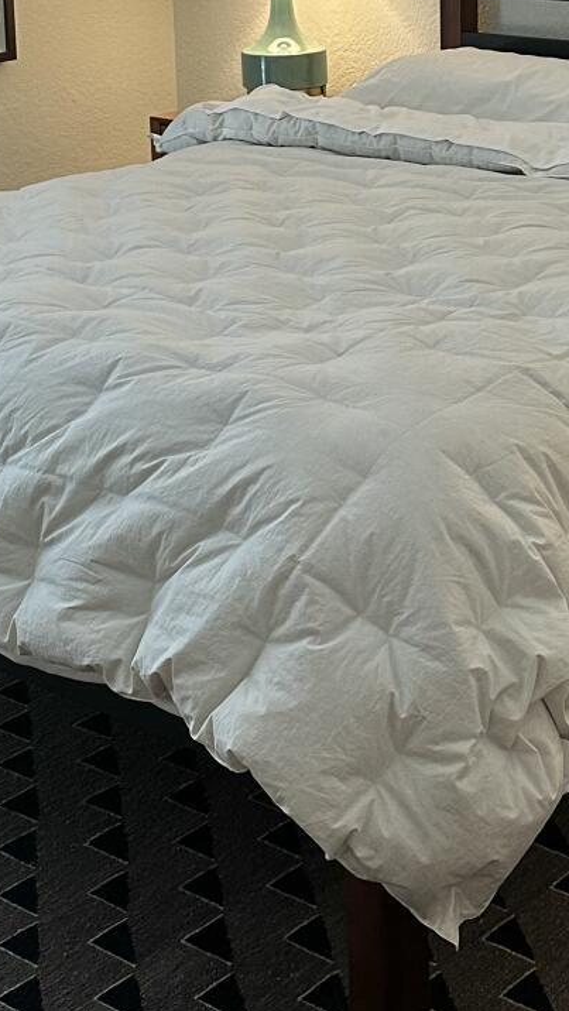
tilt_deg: -12.3
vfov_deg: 28.4
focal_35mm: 73
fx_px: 1957
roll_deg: +1.1
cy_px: 215
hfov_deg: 16.5
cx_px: 385
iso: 200
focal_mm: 6.86
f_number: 1.78
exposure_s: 1/120
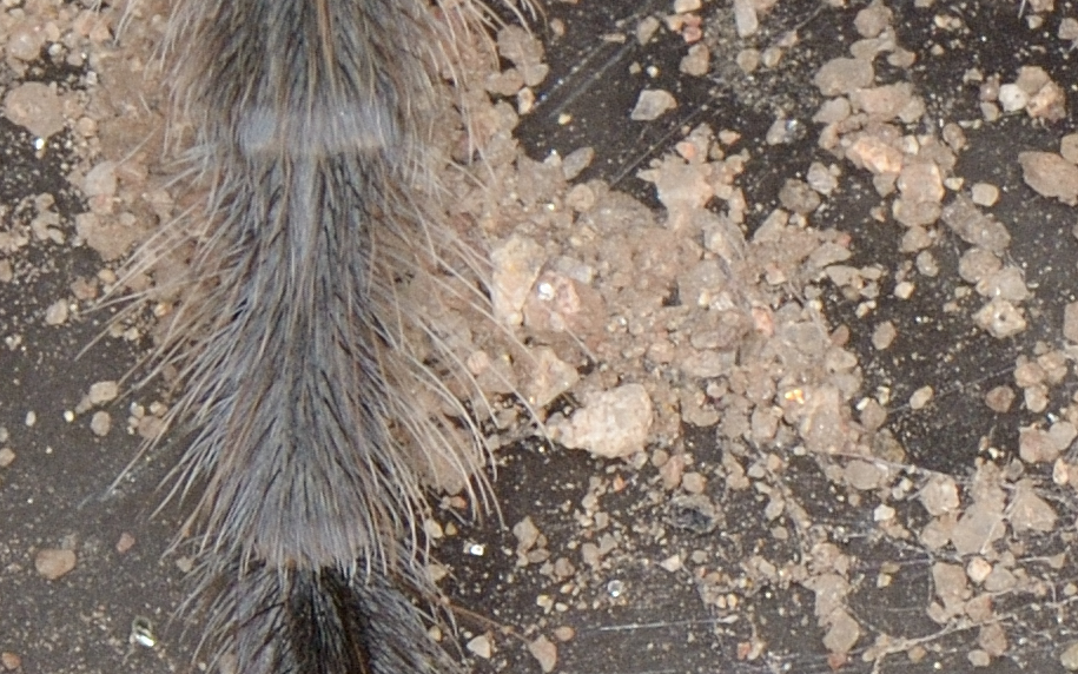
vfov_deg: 1.5
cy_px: -858
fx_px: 25348
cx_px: 307
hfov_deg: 2.4
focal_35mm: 863
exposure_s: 1/60
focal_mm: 105
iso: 400
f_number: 16
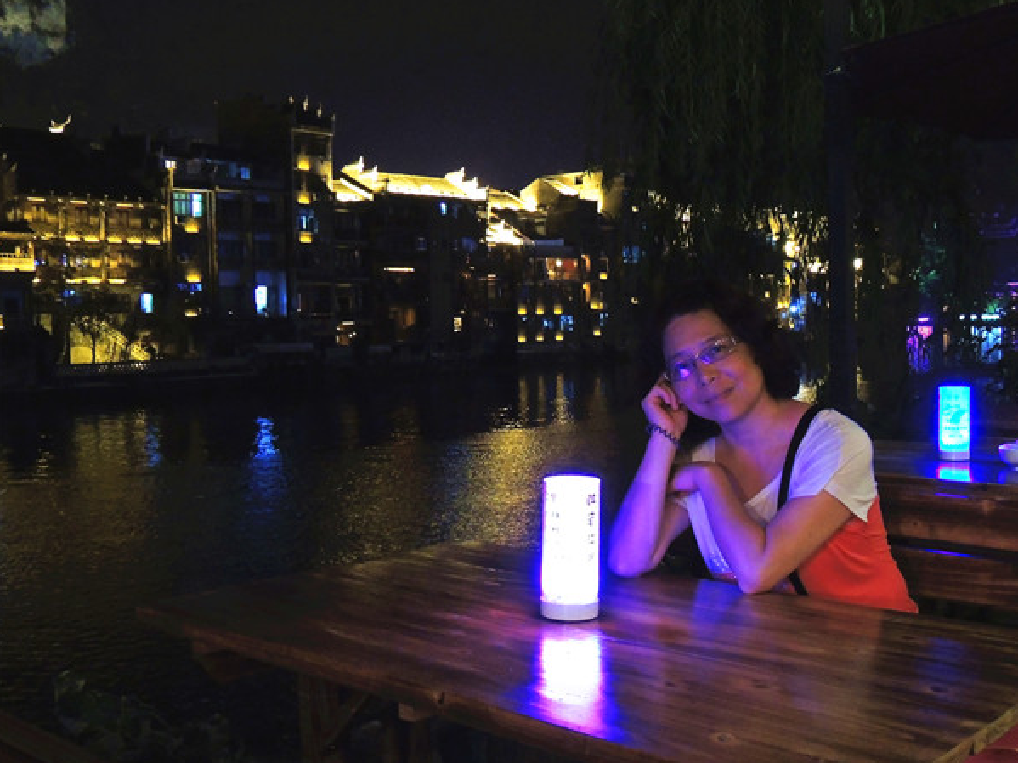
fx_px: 1117
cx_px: 547
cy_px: 382
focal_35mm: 38
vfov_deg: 37.7
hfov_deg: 48.9
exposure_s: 1/5
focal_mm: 6.2
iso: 800
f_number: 3.3
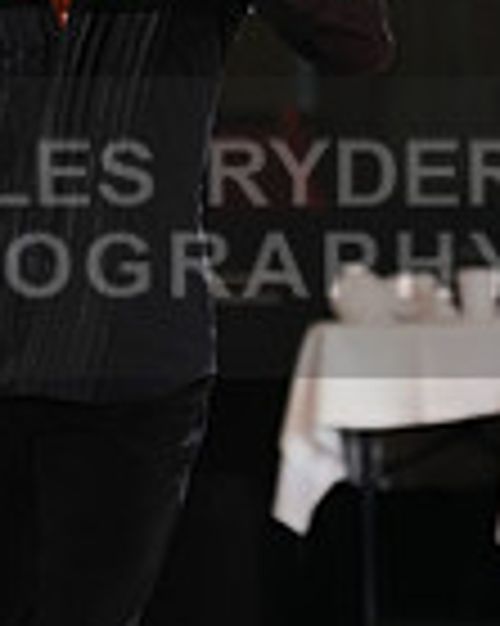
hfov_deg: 3.3
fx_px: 8722
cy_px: 230
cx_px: -20
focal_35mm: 471
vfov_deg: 4.1
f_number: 2.8
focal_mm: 120
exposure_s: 1/400
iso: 1600
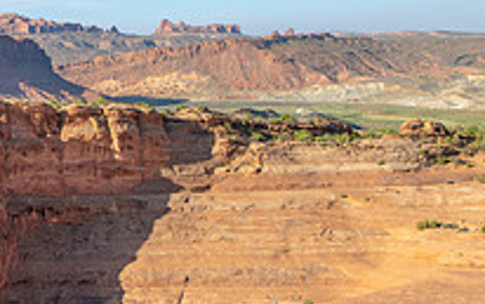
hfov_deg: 28.1
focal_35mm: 70
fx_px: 926
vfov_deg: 18.5
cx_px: 35
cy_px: 67
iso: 100
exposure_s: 1/250
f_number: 8
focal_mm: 24
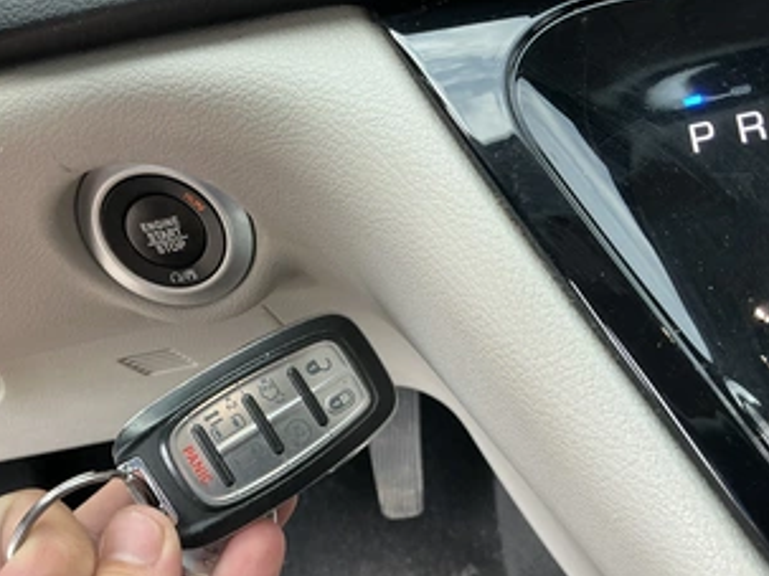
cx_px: 350
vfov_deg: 38.3
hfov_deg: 50.1
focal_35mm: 37
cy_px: 373
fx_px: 822
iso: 25
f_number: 1.8
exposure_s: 1/122
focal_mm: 3
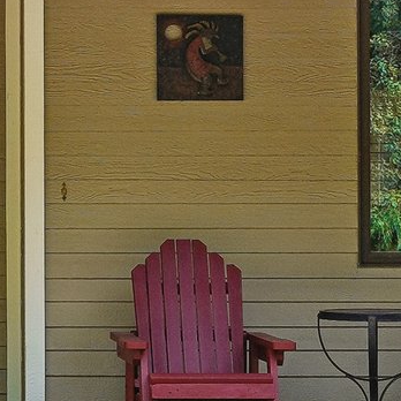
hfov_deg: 8.2
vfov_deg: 8.3
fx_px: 2752
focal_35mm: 210
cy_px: 127
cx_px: -160
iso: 160
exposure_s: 1/125
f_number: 8
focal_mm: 28
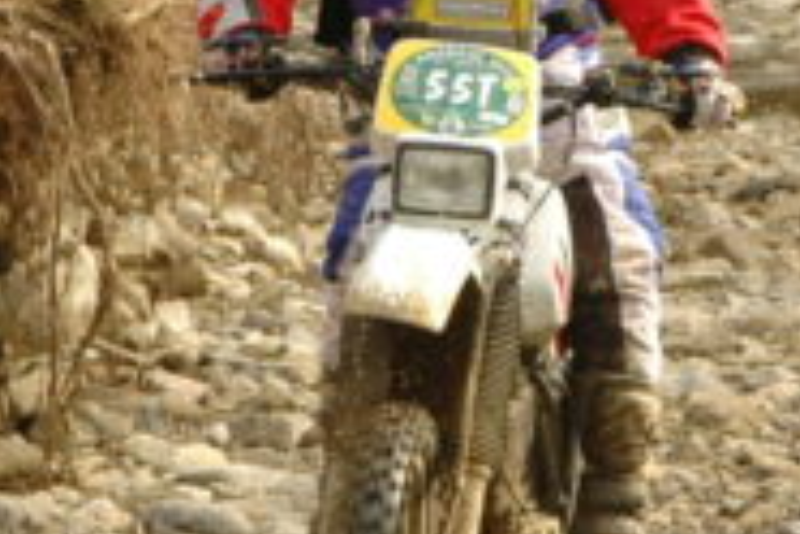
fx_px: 10732
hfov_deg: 4.3
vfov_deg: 2.8
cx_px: 404
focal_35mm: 483
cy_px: 187
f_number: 6.3
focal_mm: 78
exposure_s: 1/250
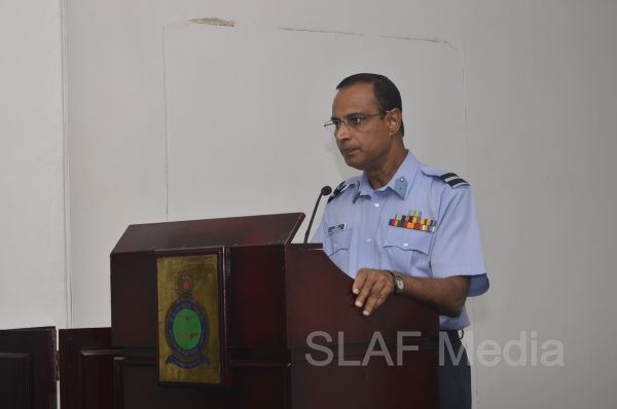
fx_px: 1155
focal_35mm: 68
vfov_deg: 20.1
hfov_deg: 29.9
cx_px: 308
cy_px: 204
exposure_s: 1/200
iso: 200
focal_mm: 45
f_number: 7.1
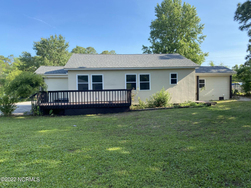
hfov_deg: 67.3
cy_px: 94
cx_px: 126
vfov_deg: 53.1
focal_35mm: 26
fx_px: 189
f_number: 1.8
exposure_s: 1/957
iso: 32
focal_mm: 4.25
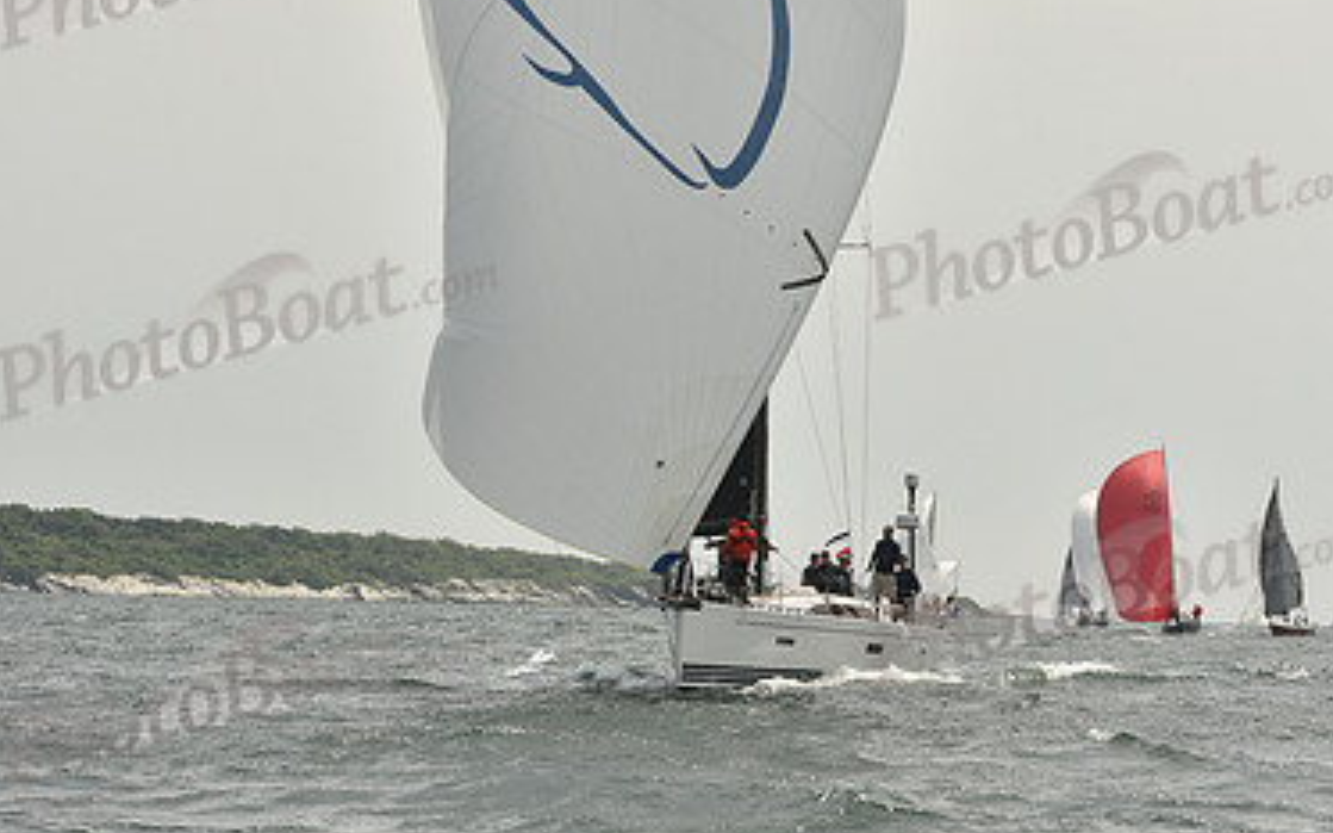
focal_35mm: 130
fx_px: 4722
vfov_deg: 10.0
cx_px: 684
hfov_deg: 16.1
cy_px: 93
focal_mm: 82
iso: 400
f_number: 10
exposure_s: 1/1600
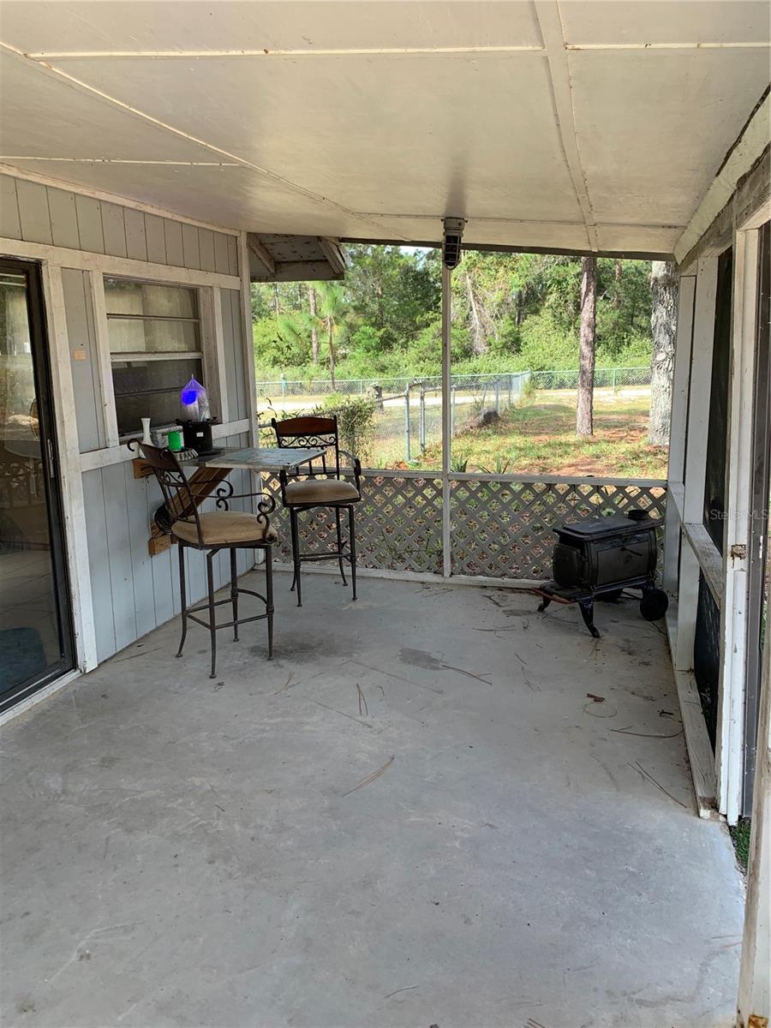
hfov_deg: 53.1
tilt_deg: -9.8
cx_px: 386
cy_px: 514
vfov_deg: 67.3
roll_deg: +1.6
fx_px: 772
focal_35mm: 26
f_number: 1.8
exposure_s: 1/182
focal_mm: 4.25
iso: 25
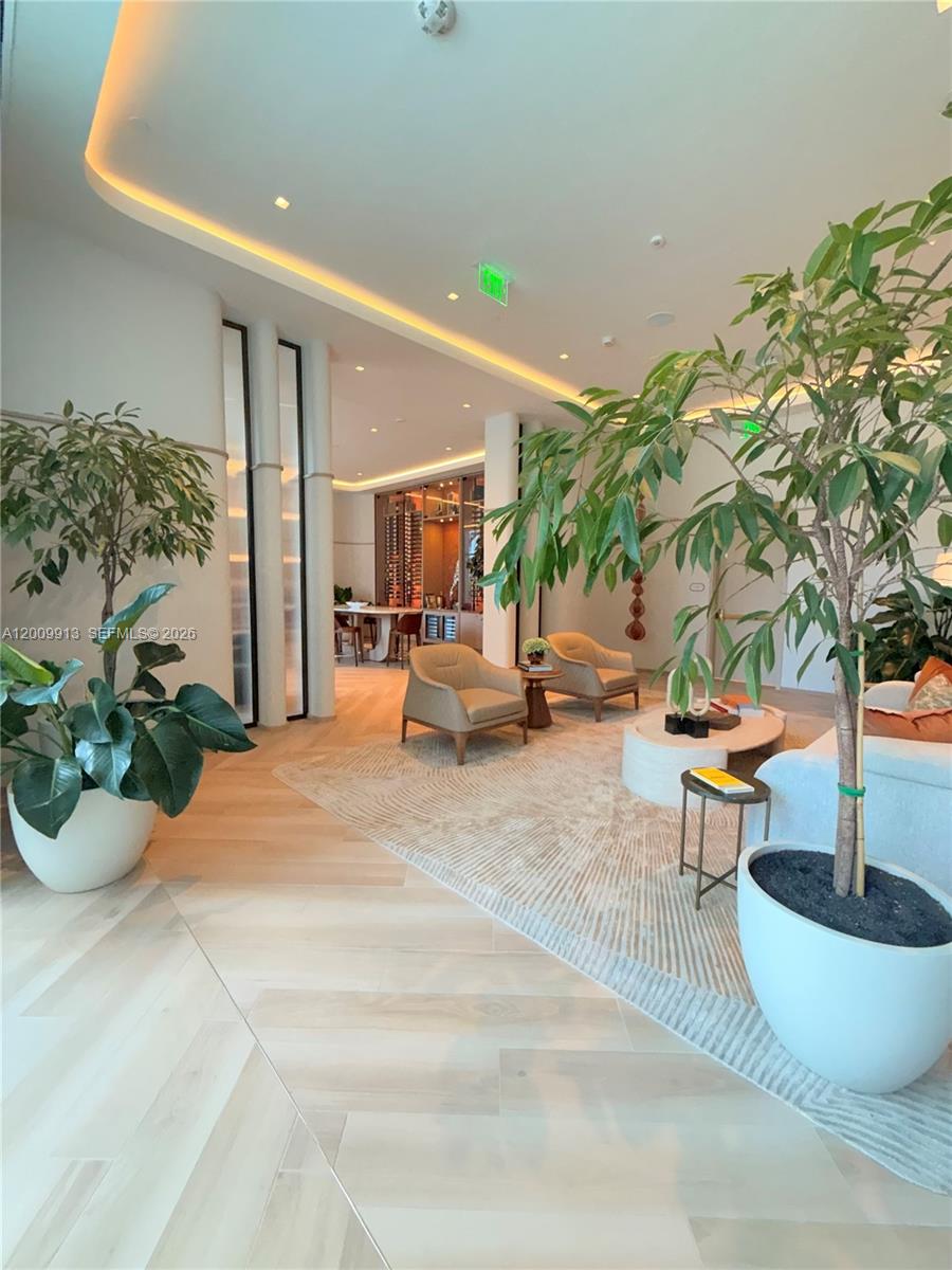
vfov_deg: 102.1
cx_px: 476
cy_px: 635
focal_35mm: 14
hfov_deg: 85.7
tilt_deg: -4.5
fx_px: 513
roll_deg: -0.9
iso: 1000
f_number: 2.2
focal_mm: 2.22
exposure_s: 1/122
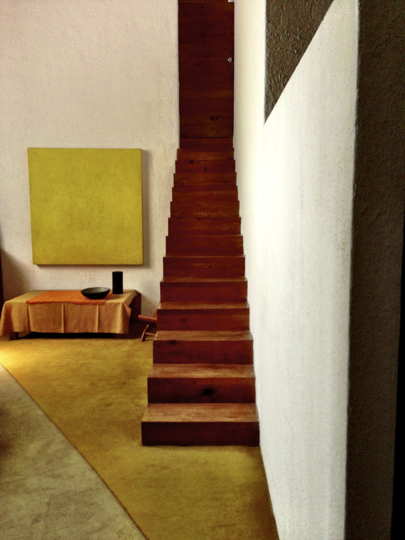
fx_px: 515
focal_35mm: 33
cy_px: 270
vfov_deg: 55.4
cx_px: 202
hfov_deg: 42.9
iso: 200
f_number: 2.4
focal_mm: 4.13
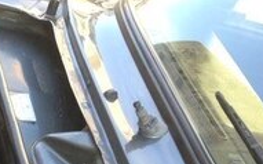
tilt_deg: -40.8
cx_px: -138
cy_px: 316
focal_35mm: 121
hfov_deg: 15.8
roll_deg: -15.5
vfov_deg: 10.1
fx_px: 867
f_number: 2.4
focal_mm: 4.12
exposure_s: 1/120
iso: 50
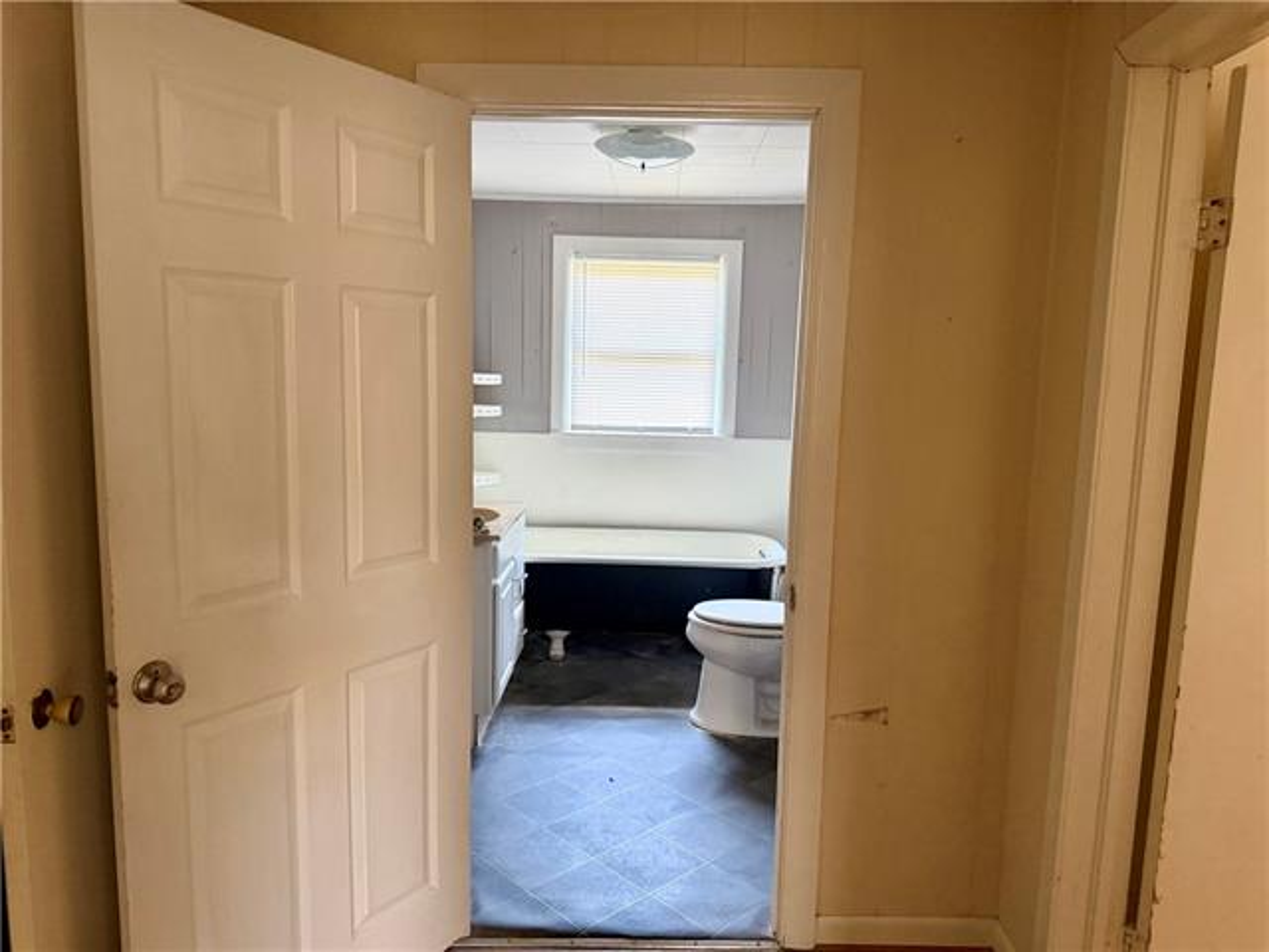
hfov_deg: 71.6
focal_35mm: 24
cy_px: 476
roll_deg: -1.4
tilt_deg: -7.1
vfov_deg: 56.8
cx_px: 634
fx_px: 880
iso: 640
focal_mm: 6.76
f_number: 1.78
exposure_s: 1/60
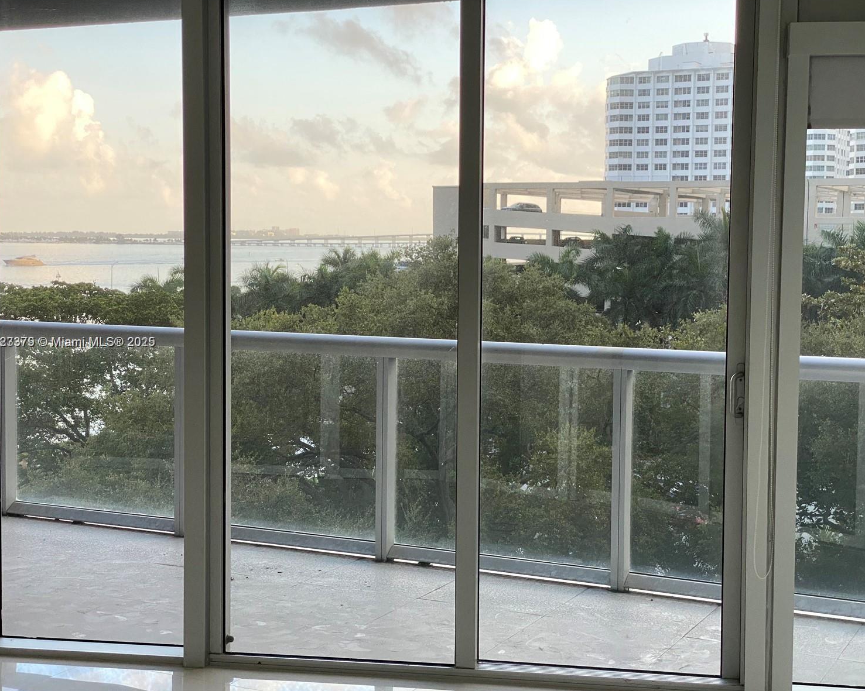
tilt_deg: -2.6
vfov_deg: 27.6
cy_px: 343
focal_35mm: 55
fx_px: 1408
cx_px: 436
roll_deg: -0.1
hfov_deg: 34.2
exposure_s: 1/120
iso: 80
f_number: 2
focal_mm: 6
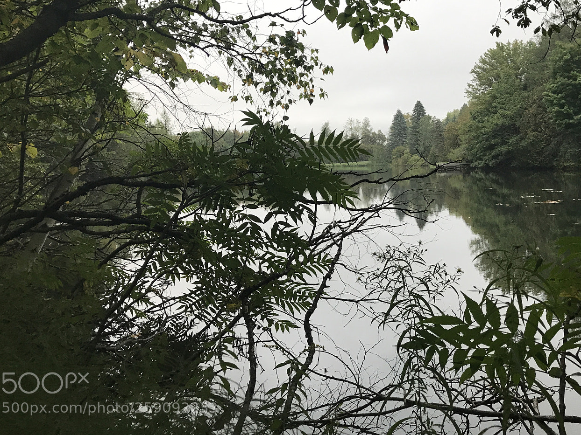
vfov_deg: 39.4
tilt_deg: +1.4
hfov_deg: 51.0
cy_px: 165
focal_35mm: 36
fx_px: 604
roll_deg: +1.3
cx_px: 347
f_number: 1.8
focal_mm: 3.99
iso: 25
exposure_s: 1/30
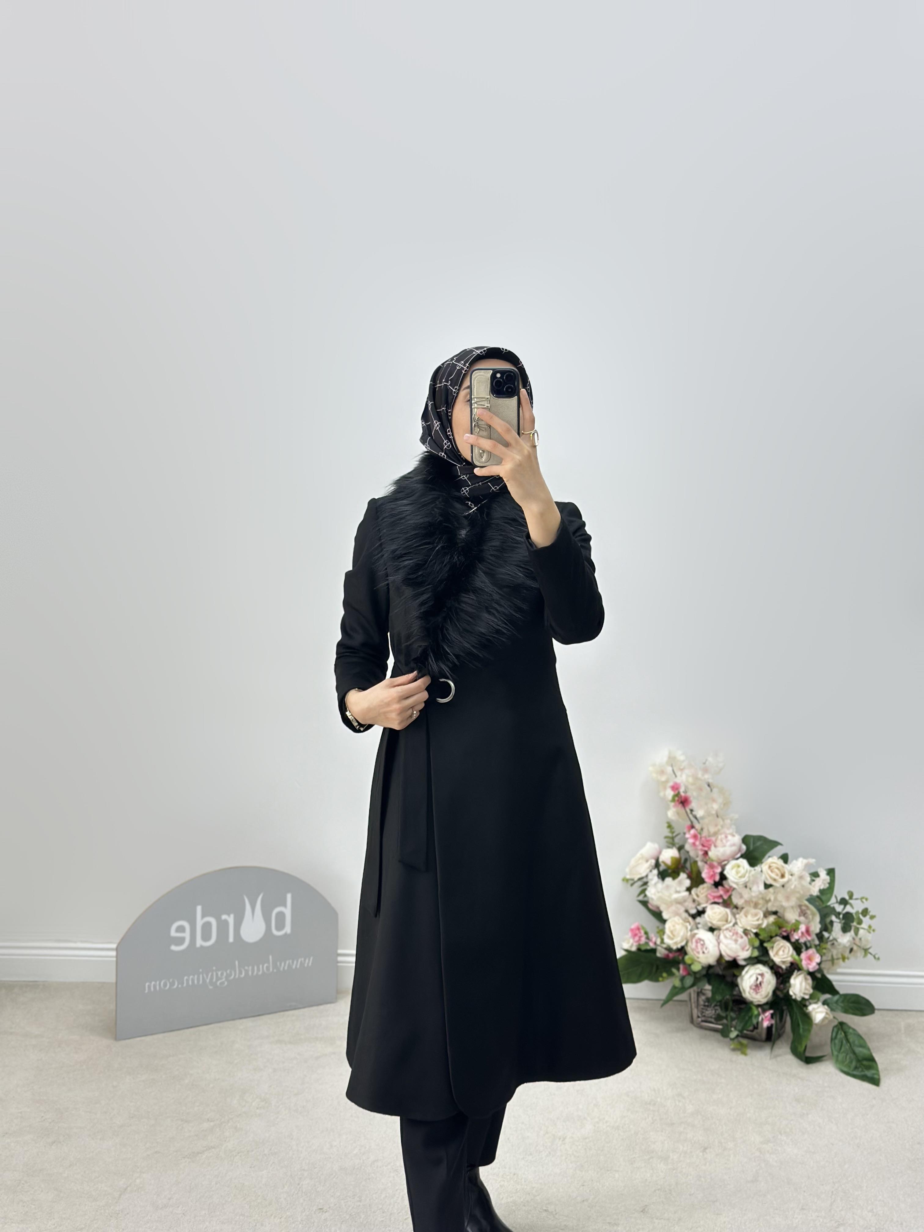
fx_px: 1708
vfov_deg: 39.7
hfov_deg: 30.3
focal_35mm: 48
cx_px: 462
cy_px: 616
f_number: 1.78
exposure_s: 1/231
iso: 80
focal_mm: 6.86
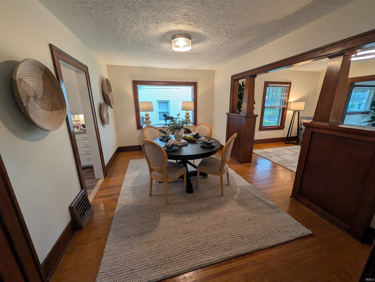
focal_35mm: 12
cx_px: 188
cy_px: 141
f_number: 1.7
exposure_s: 1/60
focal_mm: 2.02
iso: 50
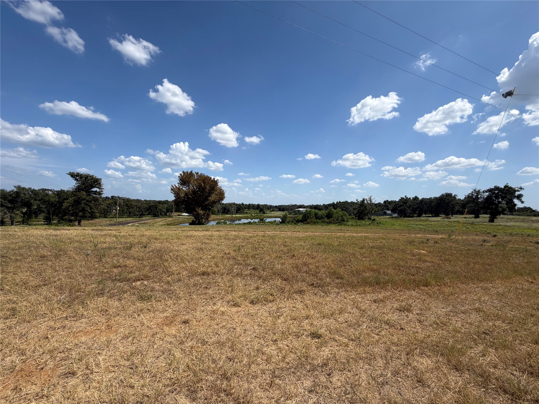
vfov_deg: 85.7
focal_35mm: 14
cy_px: 202
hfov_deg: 102.1
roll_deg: -0.2
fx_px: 218
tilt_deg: +1.2
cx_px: 270
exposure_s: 1/1087
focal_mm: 2.22
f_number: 2.2
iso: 20
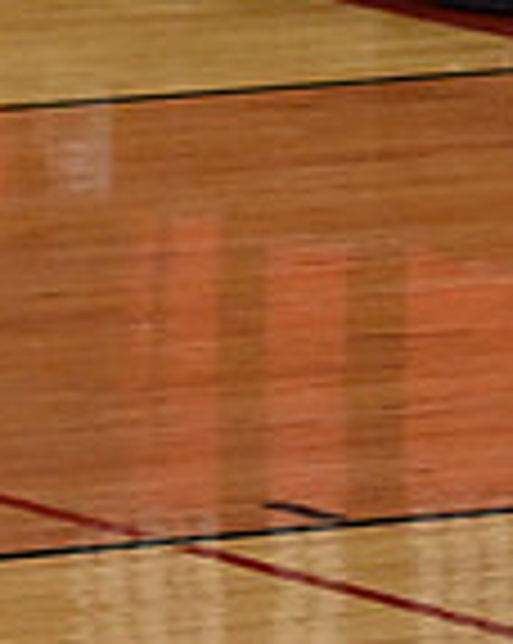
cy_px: -155
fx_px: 15196
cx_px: 1256
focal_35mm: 799
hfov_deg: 1.9
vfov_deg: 2.4
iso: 6400
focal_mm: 140
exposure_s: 1/400
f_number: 4
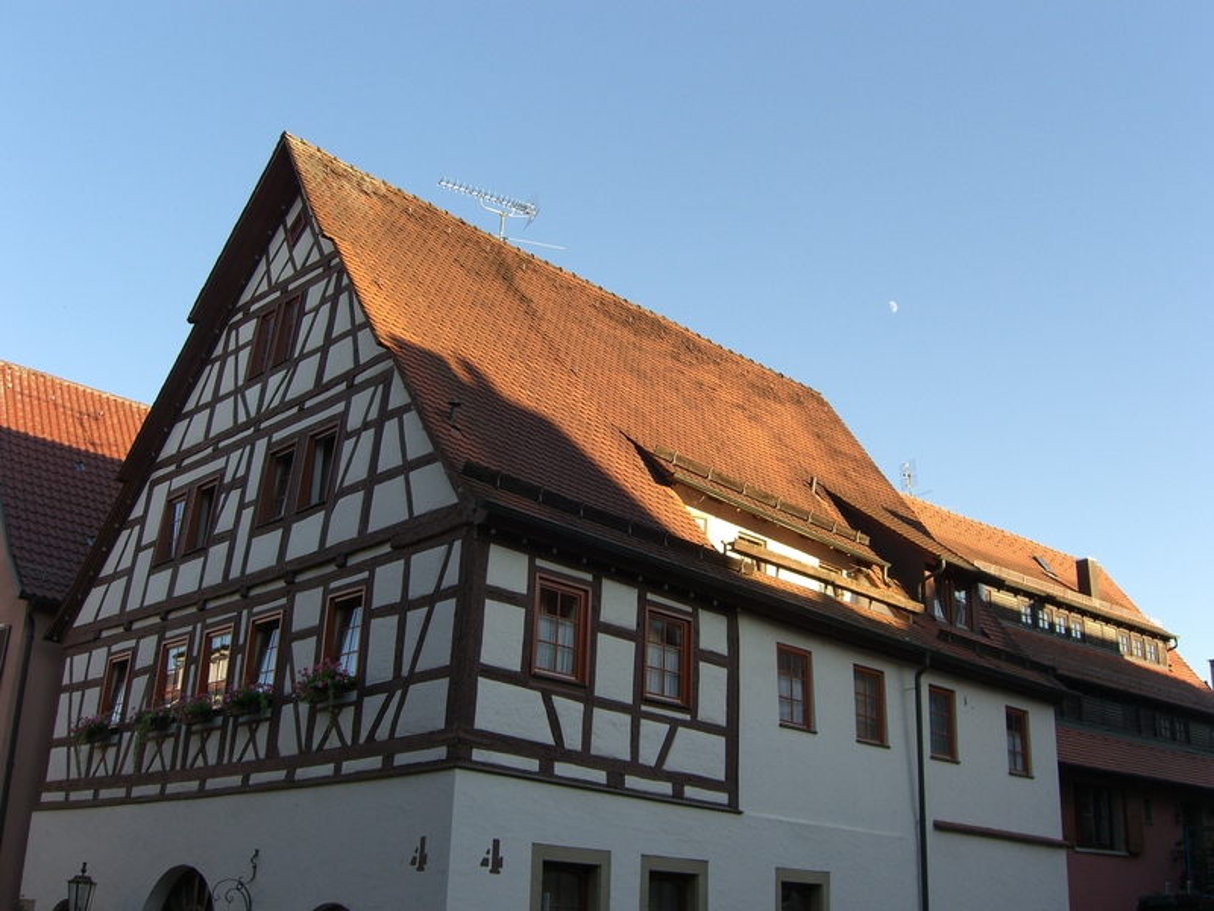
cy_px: 456
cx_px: 607
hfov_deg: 49.0
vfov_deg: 37.7
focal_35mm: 38
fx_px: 1333
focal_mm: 7.9
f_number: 4
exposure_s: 1/200
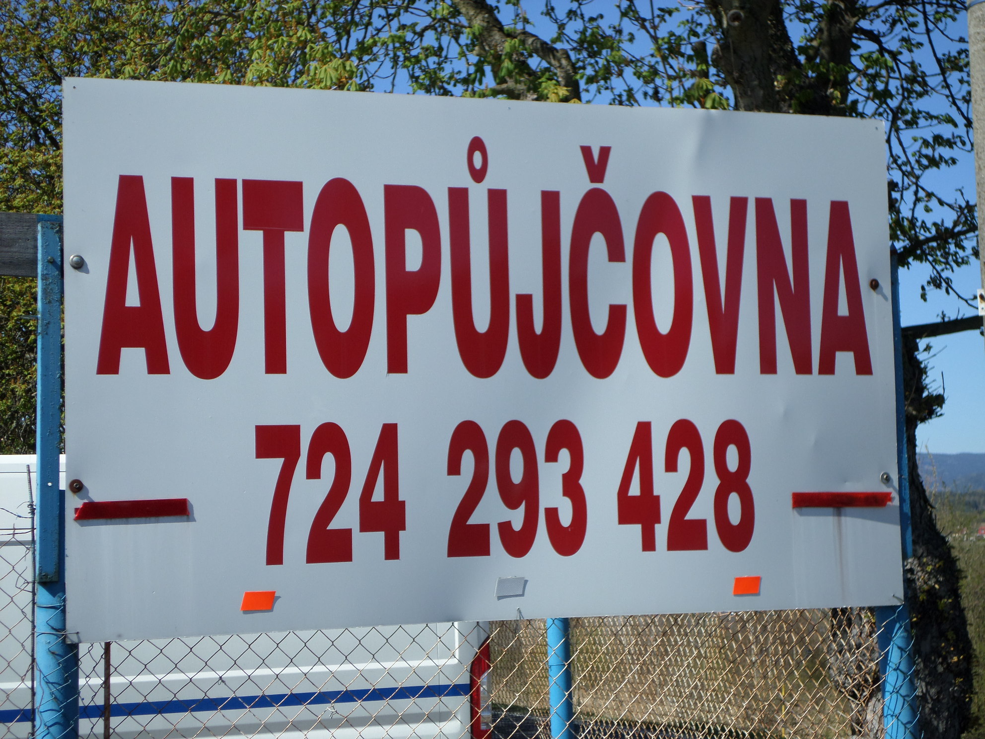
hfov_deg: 29.0
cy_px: 370
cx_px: 492
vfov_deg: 21.9
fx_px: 1906
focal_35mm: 67
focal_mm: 12
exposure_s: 1/750
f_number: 4.1
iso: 80
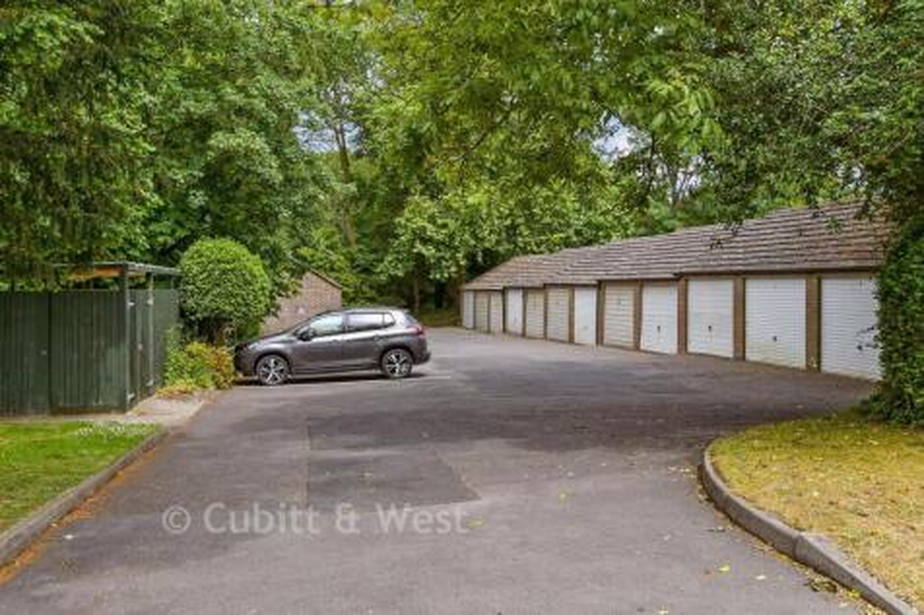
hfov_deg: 61.9
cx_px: 462
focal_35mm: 30
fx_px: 770
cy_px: 308
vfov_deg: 43.6
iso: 200
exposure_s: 1/200
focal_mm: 20
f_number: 8
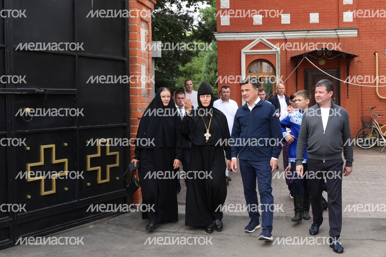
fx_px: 418
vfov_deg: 34.2
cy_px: 128
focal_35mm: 39
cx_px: 193
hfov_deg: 49.6
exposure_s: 1/250
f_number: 9
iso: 500
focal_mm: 26
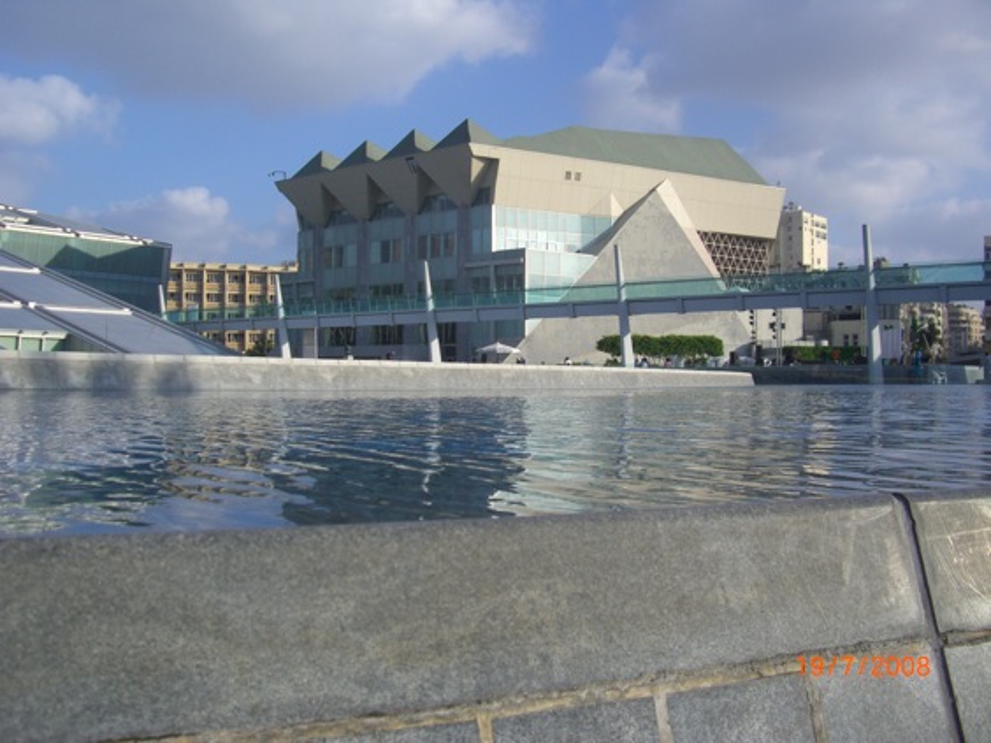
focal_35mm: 38
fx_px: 1088
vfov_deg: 37.7
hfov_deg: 49.0
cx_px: 496
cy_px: 372
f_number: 5.6
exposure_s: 1/250
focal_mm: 7.9
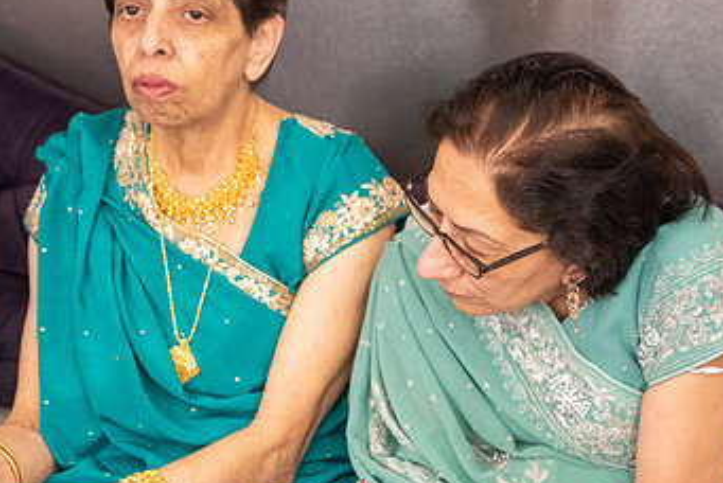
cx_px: 341
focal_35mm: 170
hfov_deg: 12.1
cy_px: 296
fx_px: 3417
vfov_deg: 8.1
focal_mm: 100
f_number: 4
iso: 6400
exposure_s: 1/200
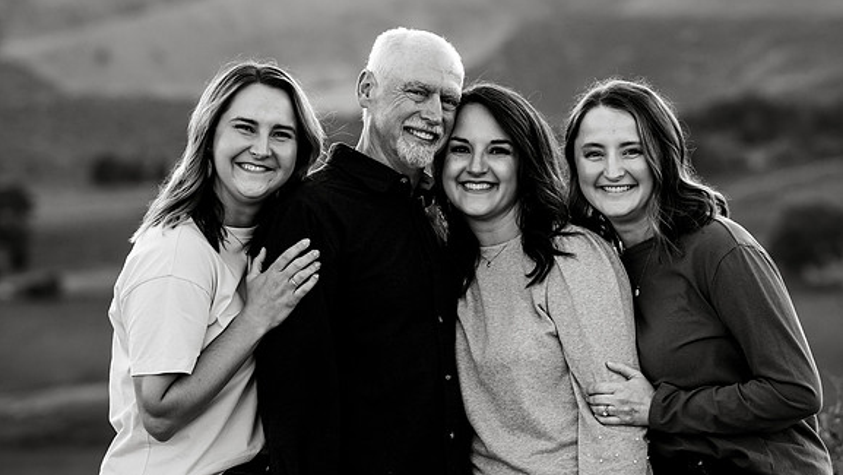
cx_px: 422
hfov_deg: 12.9
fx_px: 3734
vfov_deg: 7.3
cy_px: 160
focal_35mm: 167
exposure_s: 1/160
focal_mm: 141
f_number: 4.5
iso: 500
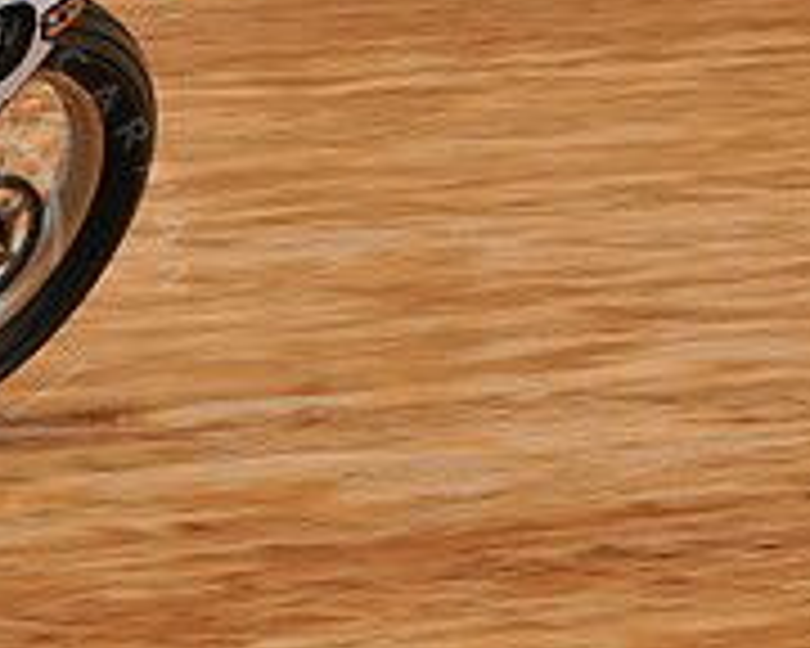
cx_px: -86
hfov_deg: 3.8
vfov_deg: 3.0
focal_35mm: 508
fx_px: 12178
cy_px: -142
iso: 200
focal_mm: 112
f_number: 9
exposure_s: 1/400
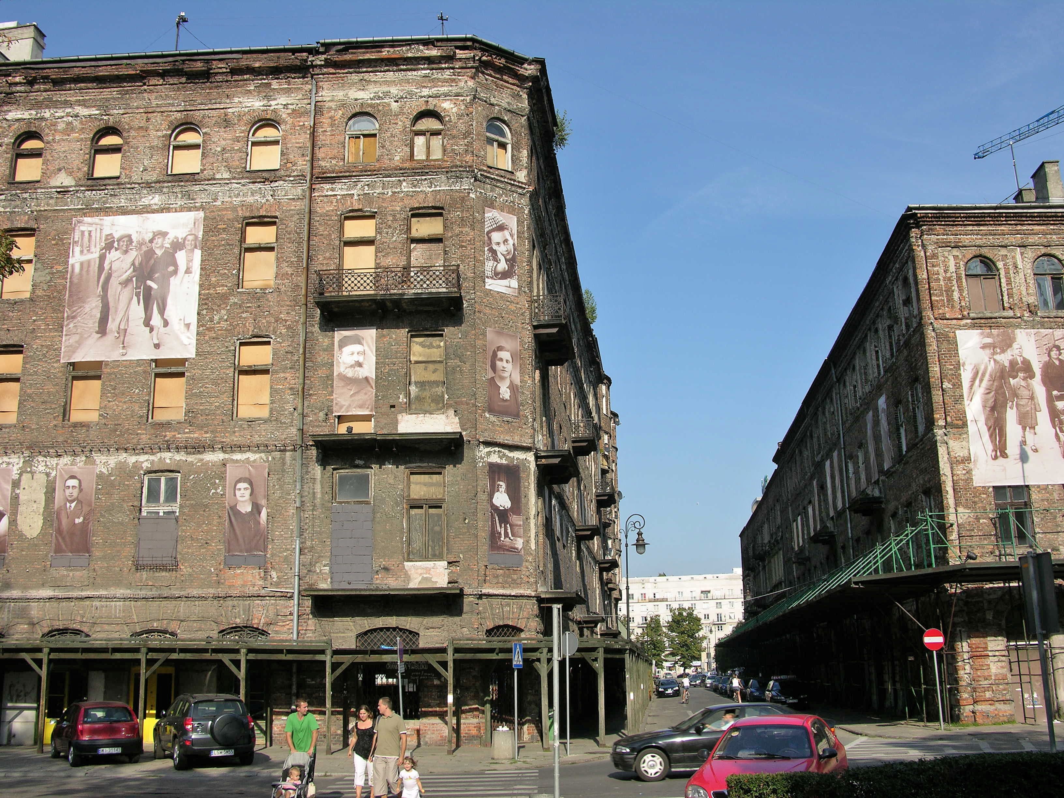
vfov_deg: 40.7
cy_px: 399
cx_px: 532
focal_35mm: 35
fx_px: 1076
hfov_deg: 52.6
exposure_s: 1/257
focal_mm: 8.9
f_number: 5.6
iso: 50
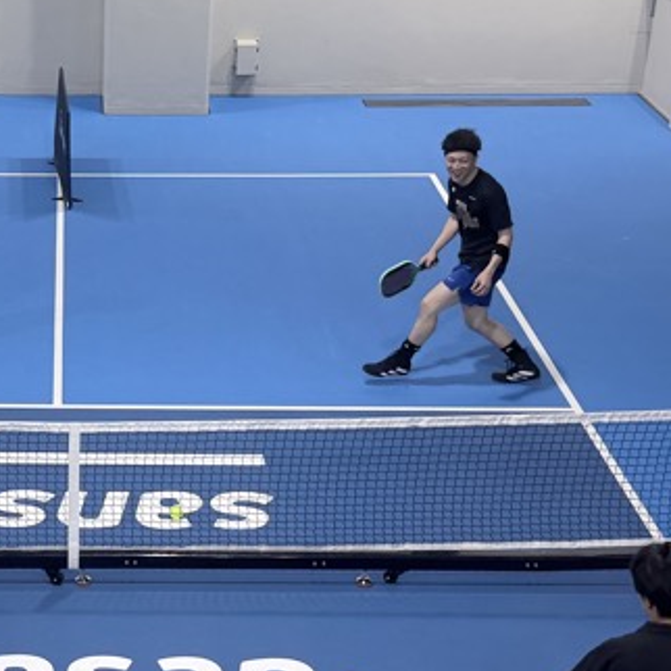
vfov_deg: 21.8
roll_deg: +0.5
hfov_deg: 21.3
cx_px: 21
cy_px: 461
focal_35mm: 79
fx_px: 1733
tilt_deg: -26.1
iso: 100
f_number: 1.78
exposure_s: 1/121
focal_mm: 6.76
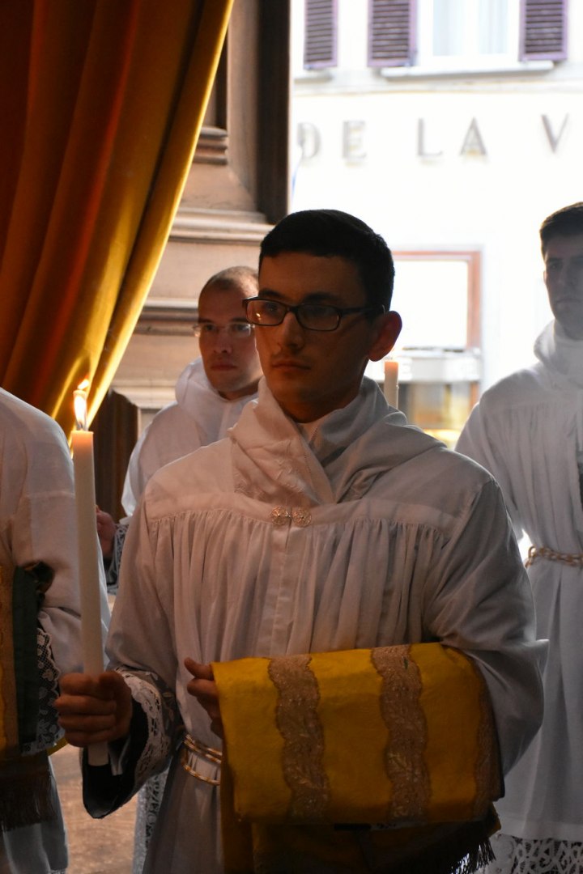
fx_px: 1895
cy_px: 437
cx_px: 292
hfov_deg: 17.5
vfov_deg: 26.0
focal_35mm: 78
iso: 4000
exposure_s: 1/200
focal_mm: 52
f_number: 7.1
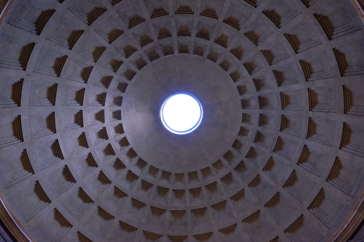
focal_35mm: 18
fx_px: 182
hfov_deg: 90.0
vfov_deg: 67.4
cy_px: 121
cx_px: 182
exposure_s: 1/105
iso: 6400
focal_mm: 12
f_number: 5.6
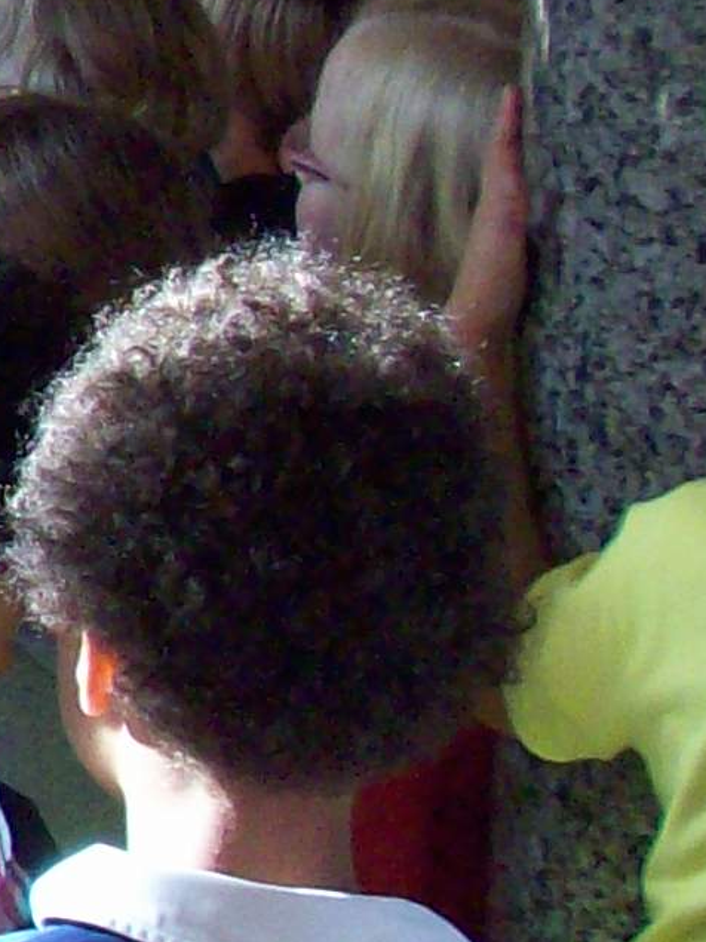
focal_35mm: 192
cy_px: 6
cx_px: -1608
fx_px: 5223
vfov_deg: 10.2
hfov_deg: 6.8
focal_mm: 6.2
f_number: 2.8
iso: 153
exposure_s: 1/128
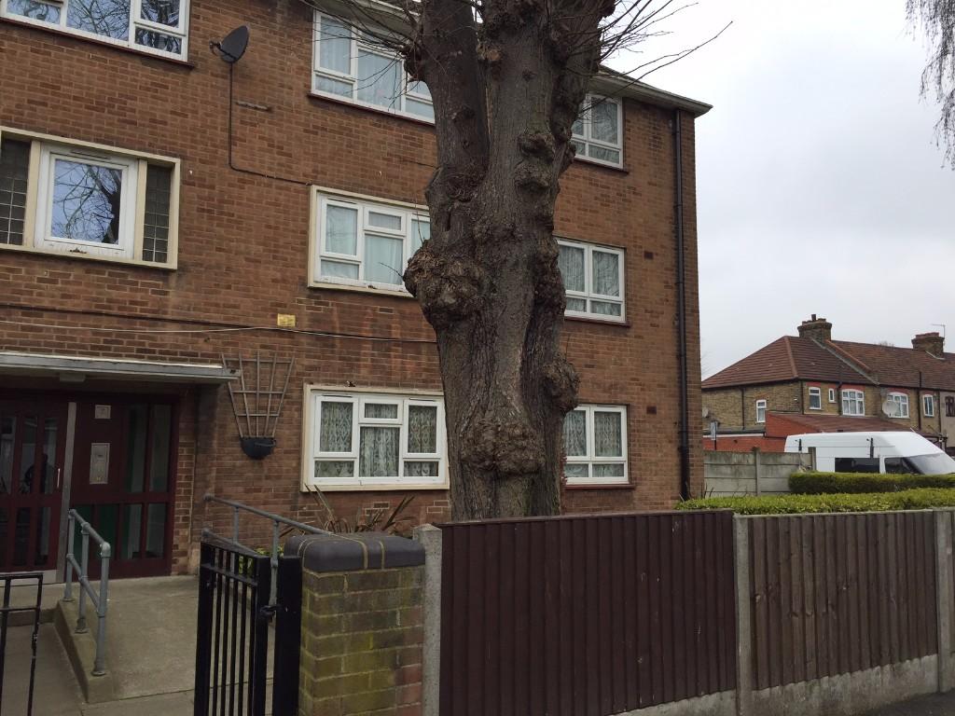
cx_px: 478
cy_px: 358
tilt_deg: +6.1
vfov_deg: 48.2
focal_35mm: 29
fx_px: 800
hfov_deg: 61.7
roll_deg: -0.2
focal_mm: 4.15
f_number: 2.2
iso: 32
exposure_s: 1/412
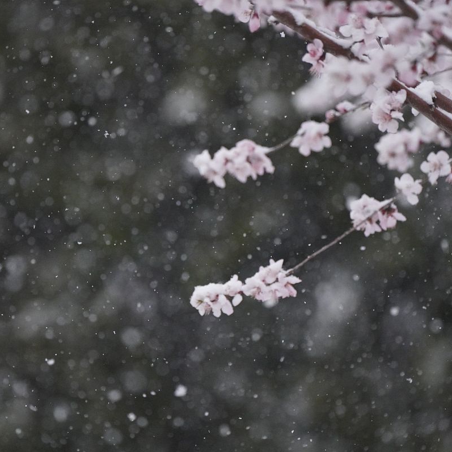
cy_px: 226
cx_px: 194
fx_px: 6352
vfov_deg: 4.1
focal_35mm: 430
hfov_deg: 4.1
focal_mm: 336
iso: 8000
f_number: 5.6
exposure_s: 1/1600
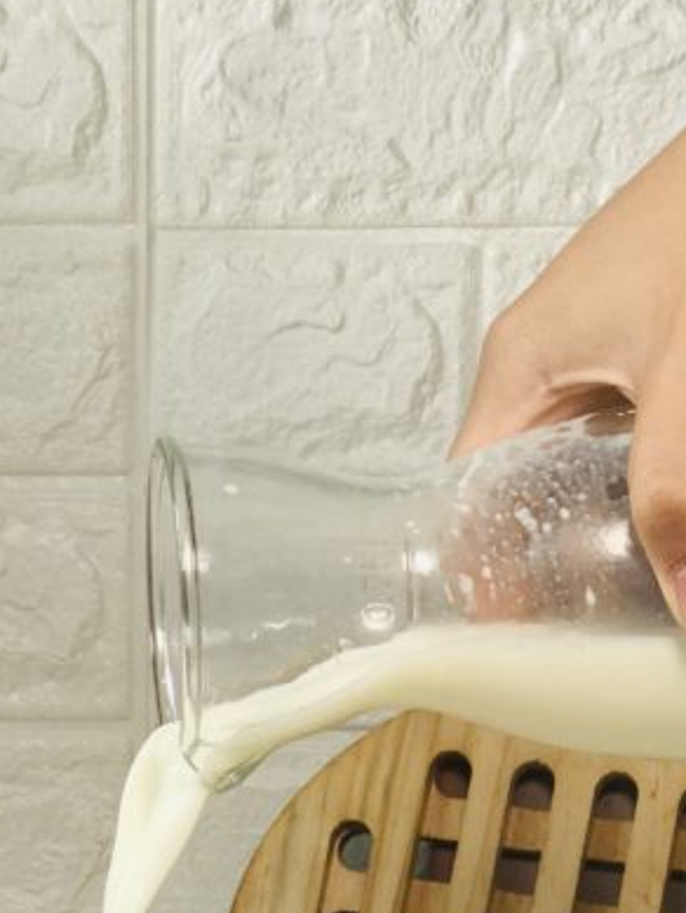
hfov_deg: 9.9
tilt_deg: -8.3
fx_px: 3961
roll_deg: +0.4
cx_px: 101
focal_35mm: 150
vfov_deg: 12.9
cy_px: 983
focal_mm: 6.6
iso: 25
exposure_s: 1/120
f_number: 2.8
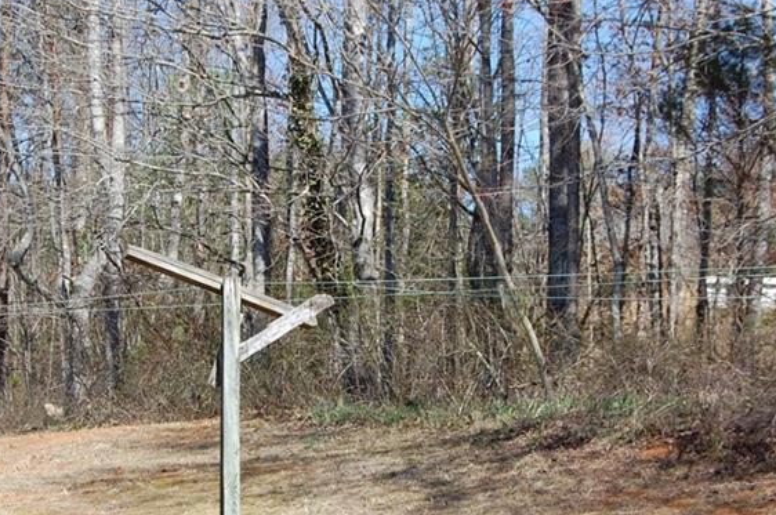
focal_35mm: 82
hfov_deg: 24.8
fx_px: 1765
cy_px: 323
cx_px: 315
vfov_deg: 16.6
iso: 200
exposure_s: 1/250
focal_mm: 30
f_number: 8
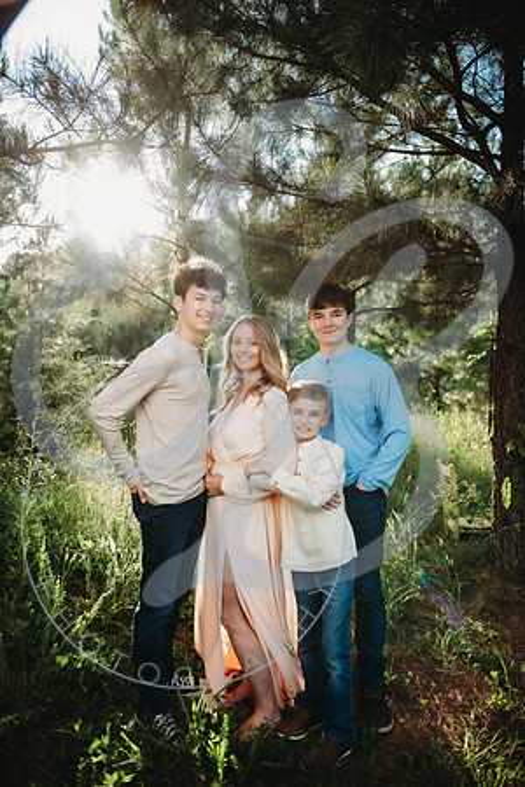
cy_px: 394
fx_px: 591
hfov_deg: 47.9
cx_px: 262
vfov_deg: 67.4
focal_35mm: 27
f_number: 2.8
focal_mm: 27
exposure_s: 1/200
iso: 80
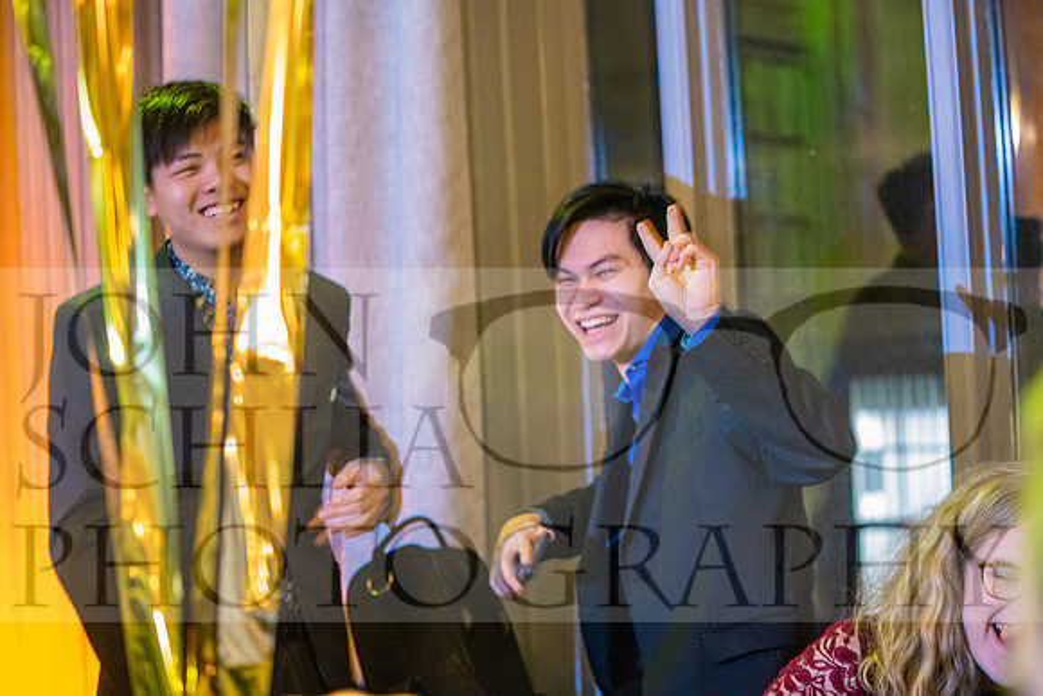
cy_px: 348
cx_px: 522
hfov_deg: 28.8
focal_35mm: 70
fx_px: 2028
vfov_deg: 19.5
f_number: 2.8
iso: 10000
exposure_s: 1/30
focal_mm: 70
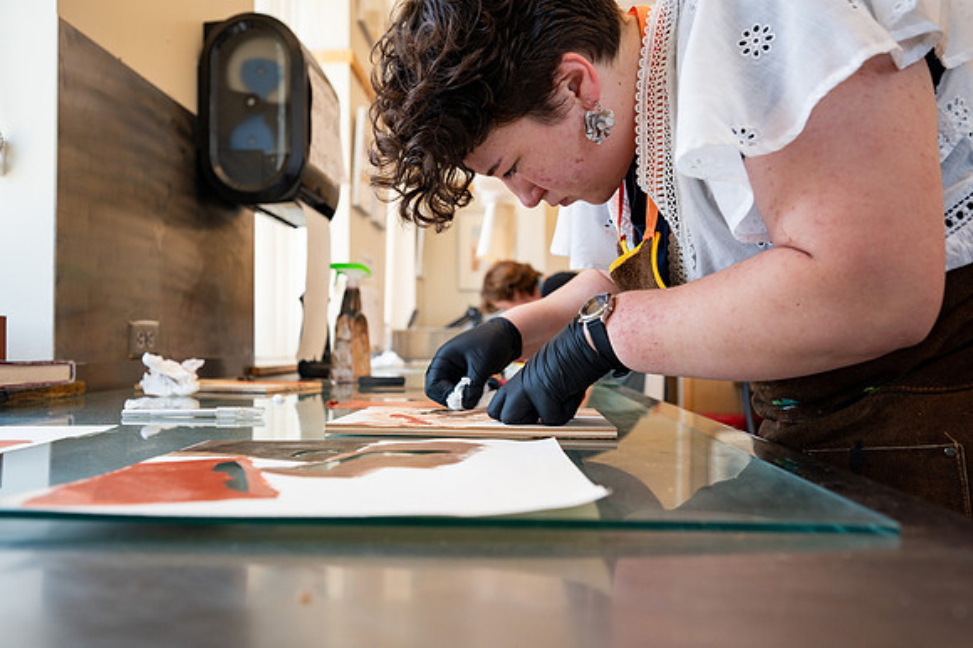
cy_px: 324
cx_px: 486
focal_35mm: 26
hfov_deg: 68.4
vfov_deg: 48.7
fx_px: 716
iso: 500
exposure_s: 1/250
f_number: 4
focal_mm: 26.5
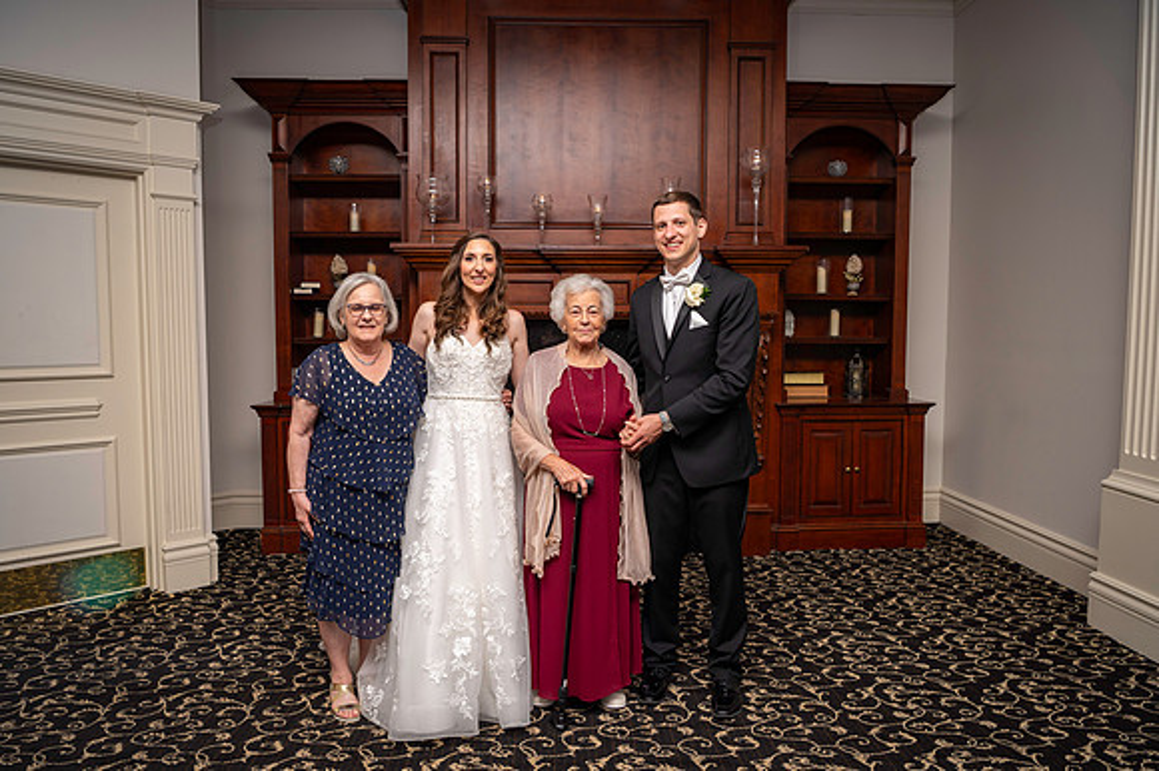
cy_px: 386
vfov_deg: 47.9
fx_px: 869
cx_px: 580
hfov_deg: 67.4
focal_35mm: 27
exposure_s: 1/125
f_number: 4.5
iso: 800
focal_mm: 27
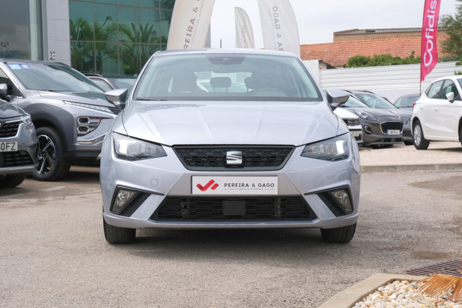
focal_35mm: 65
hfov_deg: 31.0
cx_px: 231
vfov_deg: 20.9
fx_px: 834
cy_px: 154
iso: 160
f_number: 9
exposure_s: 1/200
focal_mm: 43.2
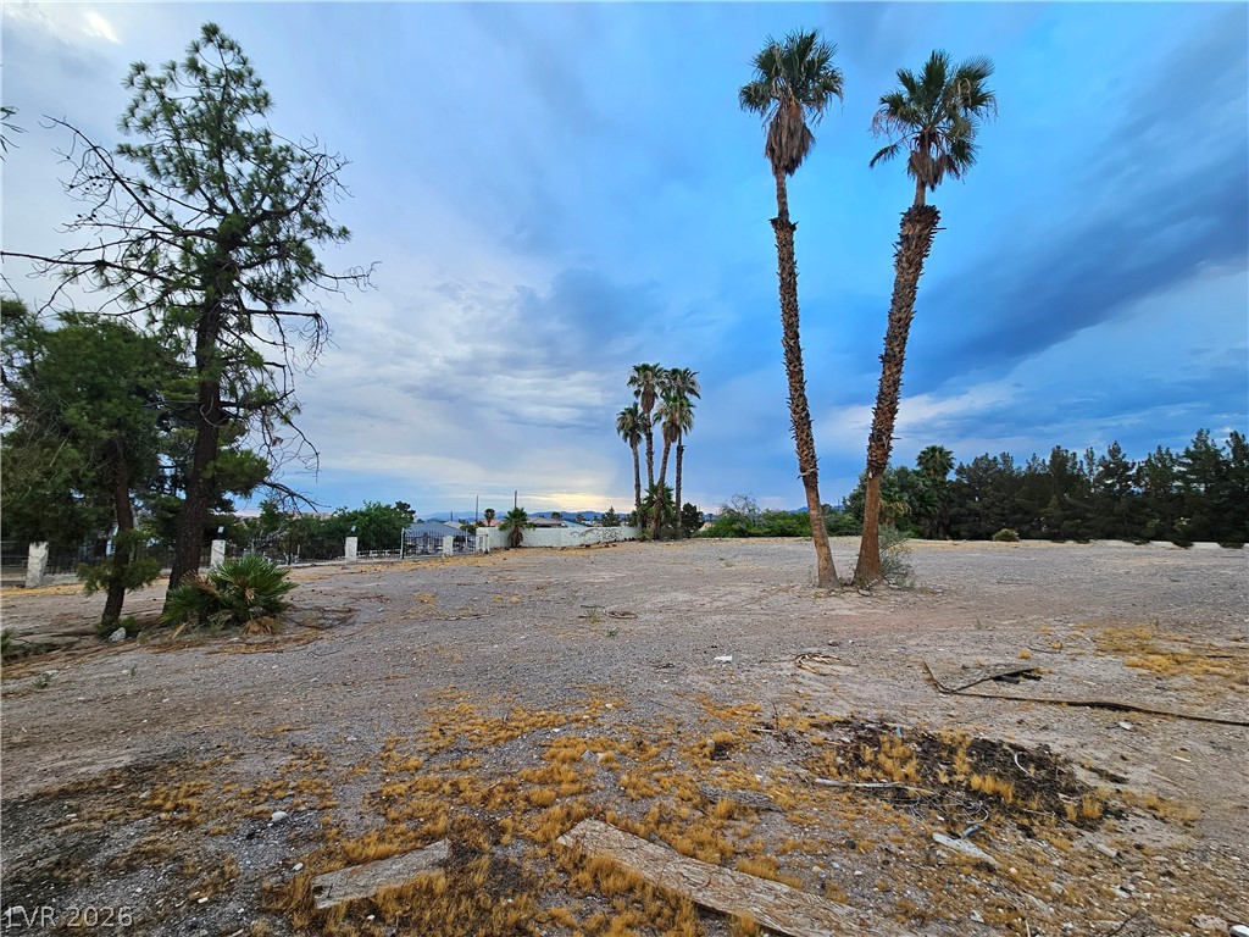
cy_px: 468
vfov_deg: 89.9
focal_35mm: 13
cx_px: 624
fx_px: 469
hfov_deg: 106.2
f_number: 2.2
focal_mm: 2.2
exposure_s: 1/120
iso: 50
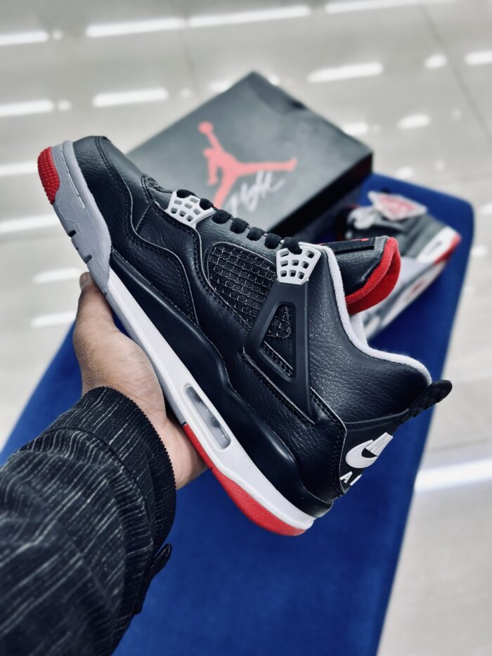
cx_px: 246
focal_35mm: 48
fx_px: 909
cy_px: 328
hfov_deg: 30.3
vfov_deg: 39.7
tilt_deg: -54.9
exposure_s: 1/100
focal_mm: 6.86
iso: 125
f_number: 1.78
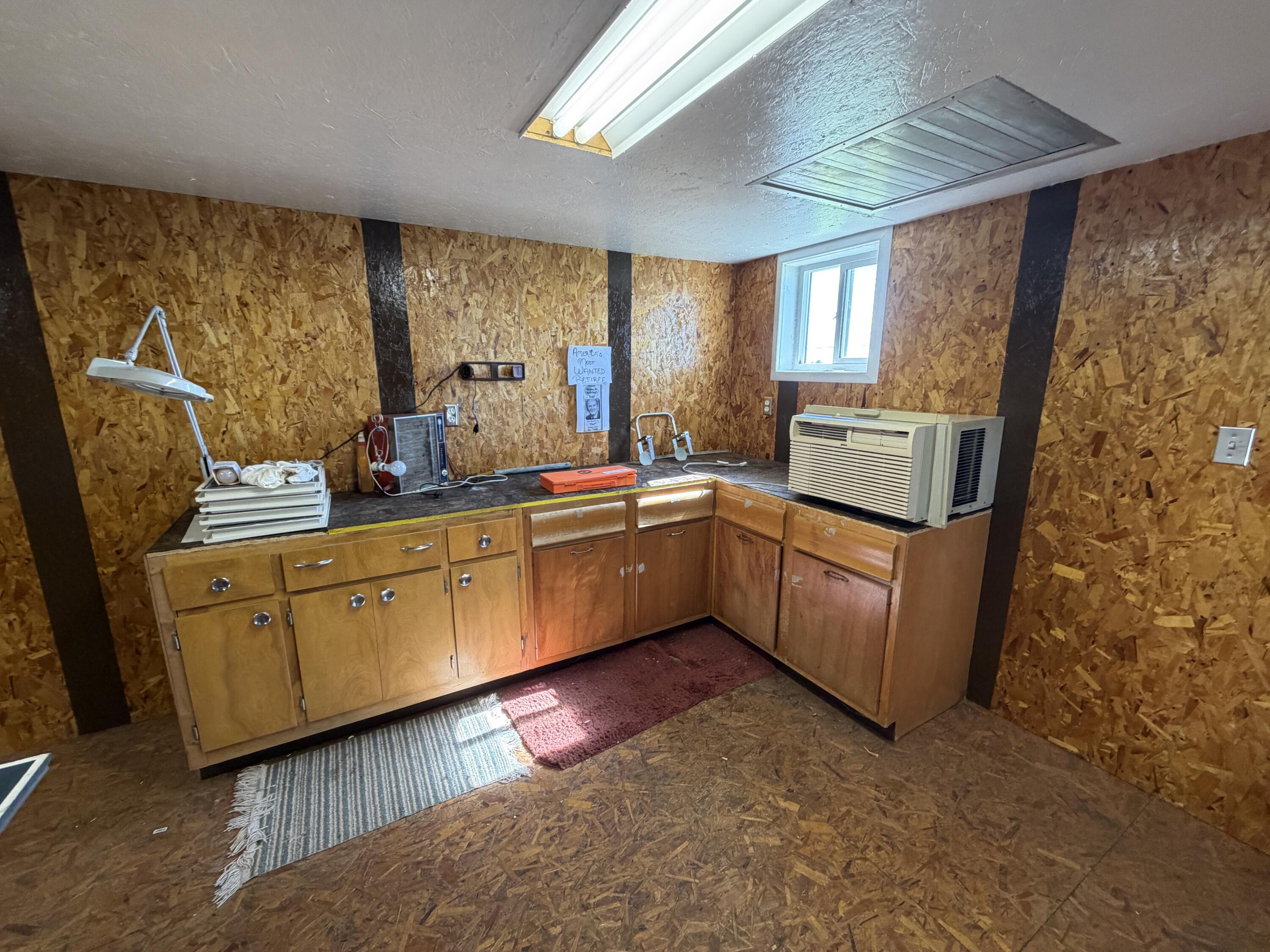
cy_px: 476
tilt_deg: -10.8
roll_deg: +0.0
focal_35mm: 14
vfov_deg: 85.7
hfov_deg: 102.1
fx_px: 514
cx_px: 635
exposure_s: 1/120
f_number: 2.2
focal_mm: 2.22
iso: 320
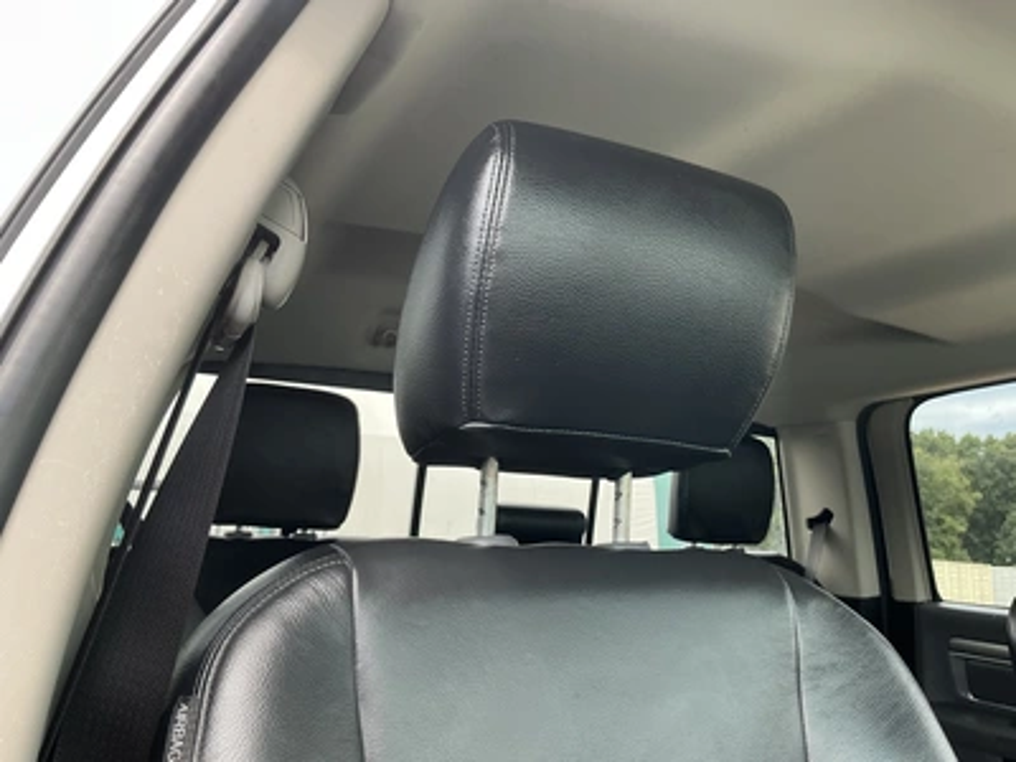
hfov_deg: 63.4
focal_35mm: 28
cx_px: 508
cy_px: 381
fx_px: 822
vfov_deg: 49.7
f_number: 1.8
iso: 25
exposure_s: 1/122
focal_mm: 3
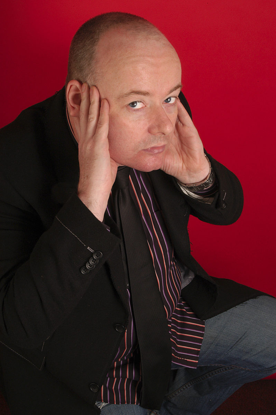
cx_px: 138
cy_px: 208
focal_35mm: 52
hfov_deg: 25.7
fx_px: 605
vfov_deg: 37.9
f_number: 20
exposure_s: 1/200
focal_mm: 35
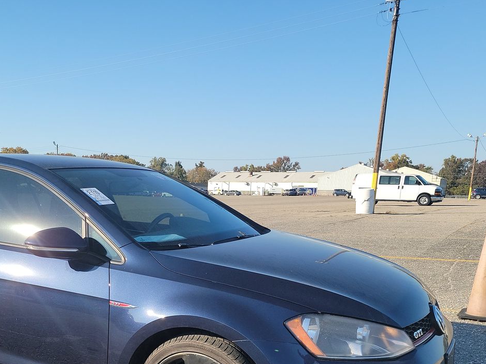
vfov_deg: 33.7
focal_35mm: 41
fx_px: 575
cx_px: 140
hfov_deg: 44.7
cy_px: 309
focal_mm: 6.7
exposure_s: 1/599
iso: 50
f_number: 1.8
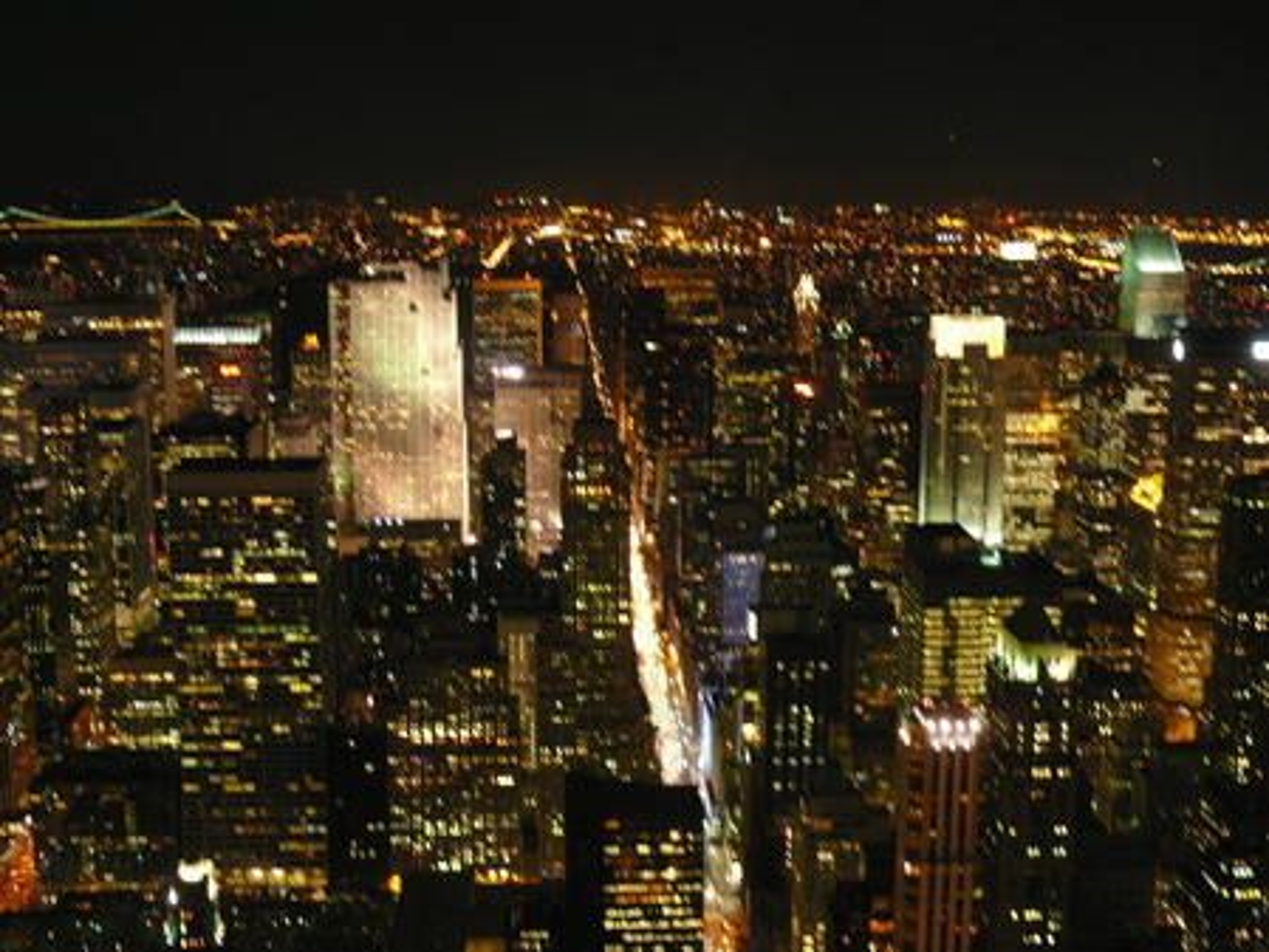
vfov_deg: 32.9
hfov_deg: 42.9
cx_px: 634
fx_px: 1613
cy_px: 476
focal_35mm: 44
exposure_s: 1
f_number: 2.8
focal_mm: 8.5
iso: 100
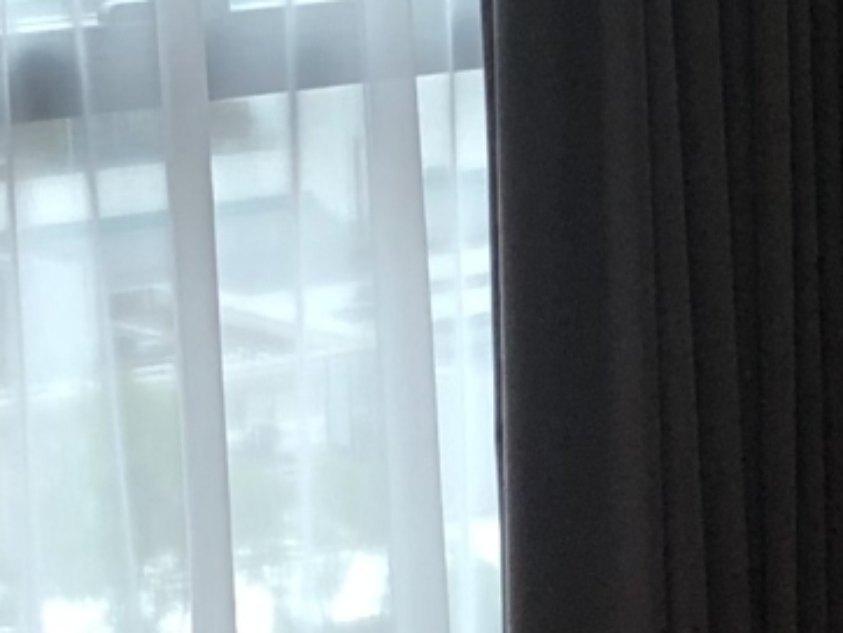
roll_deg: -0.1
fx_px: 4825
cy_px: 449
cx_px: 1192
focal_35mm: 198
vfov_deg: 7.5
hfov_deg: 9.7
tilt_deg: -10.9
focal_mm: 3.99
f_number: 1.8
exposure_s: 1/50
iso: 32
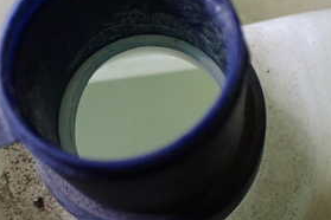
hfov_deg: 30.0
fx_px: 616
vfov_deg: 20.3
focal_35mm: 67
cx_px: 141
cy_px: 99
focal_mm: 5.4
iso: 800
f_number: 2.3
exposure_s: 1/125
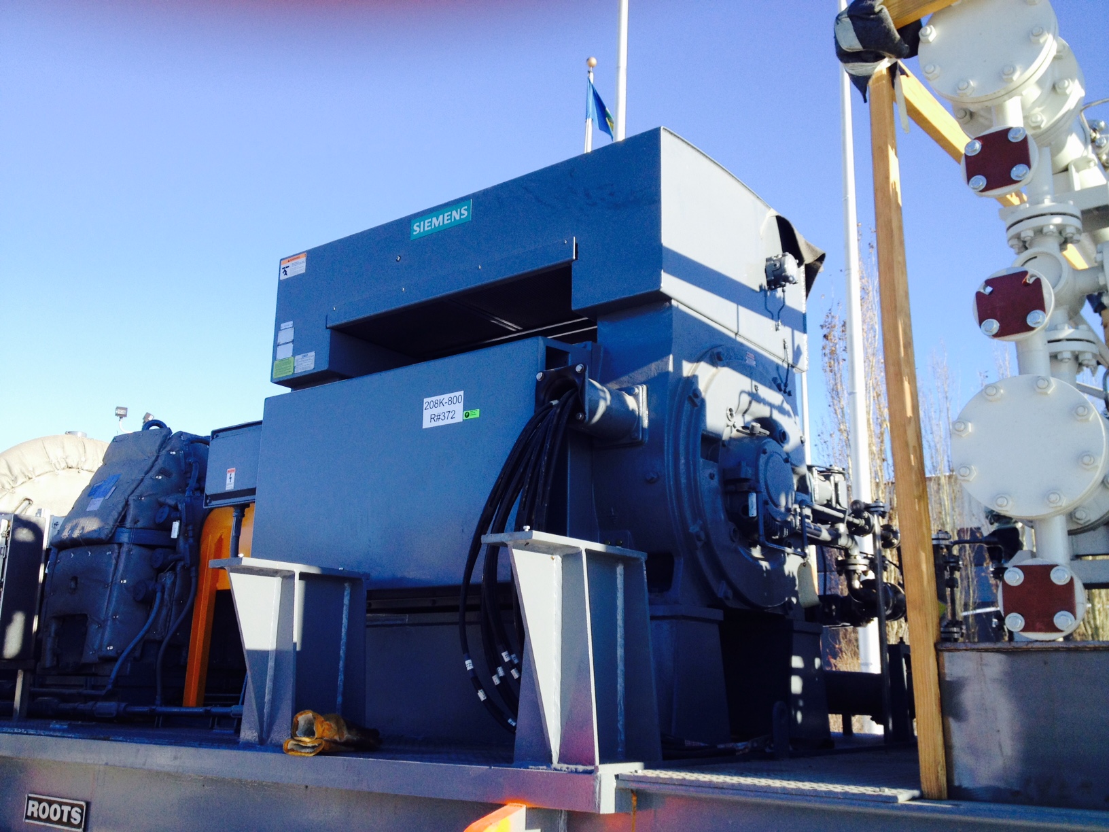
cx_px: 554
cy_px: 416
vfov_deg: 40.7
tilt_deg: +15.6
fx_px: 1121
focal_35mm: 35
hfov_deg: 52.6
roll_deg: +0.7
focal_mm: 4.28
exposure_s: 1/649
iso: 50
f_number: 2.4
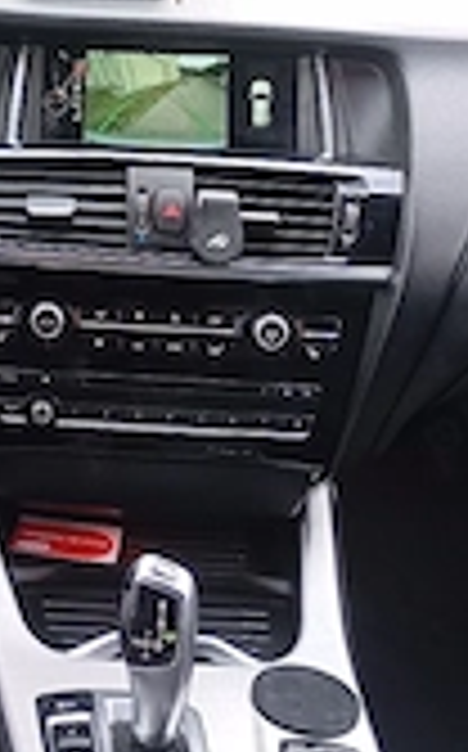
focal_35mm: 71
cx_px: -45
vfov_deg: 27.7
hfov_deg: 17.7
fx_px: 1453
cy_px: 50
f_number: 1.8
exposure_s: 1/50
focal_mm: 4.27
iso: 413
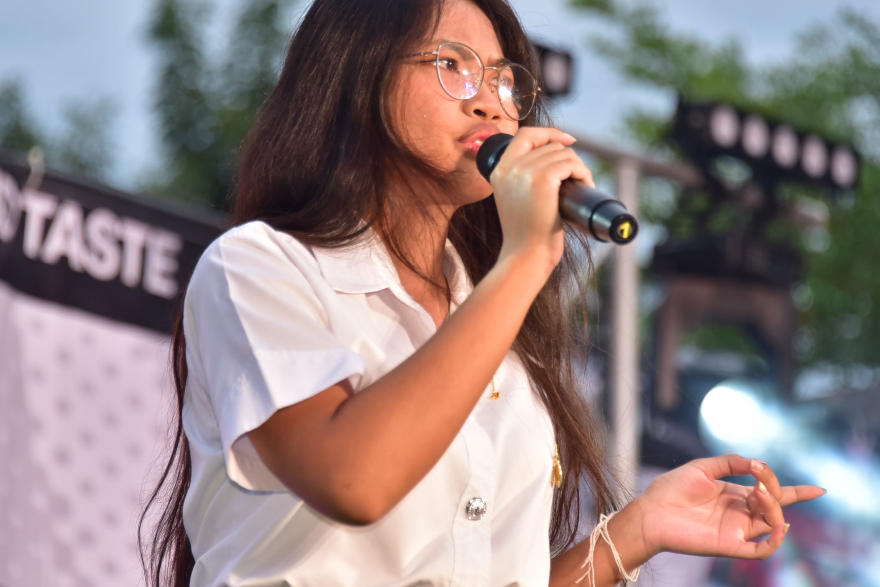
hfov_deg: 8.7
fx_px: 5795
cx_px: 418
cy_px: 282
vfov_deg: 5.8
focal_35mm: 237
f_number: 5.6
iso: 1000
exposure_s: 1/200
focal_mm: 200
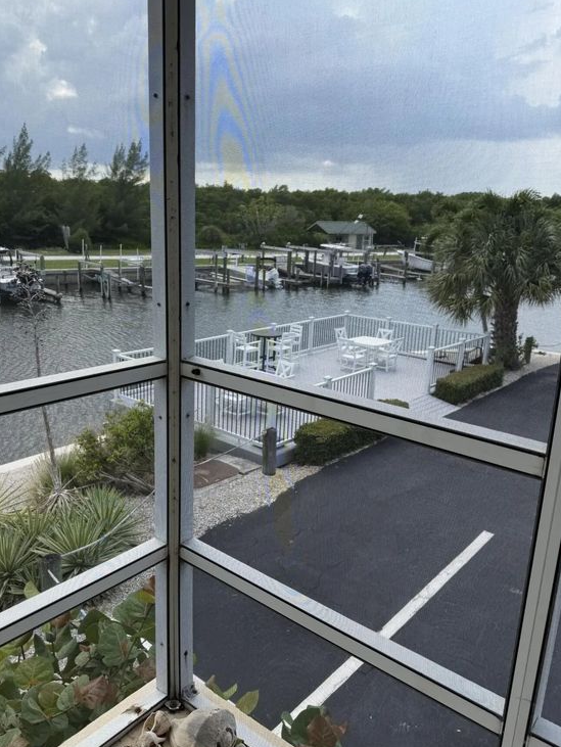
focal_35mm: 28
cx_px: 242
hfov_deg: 49.6
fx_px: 605
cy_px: 377
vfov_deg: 63.4
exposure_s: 1/1553
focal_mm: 6.76
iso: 80
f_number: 1.78
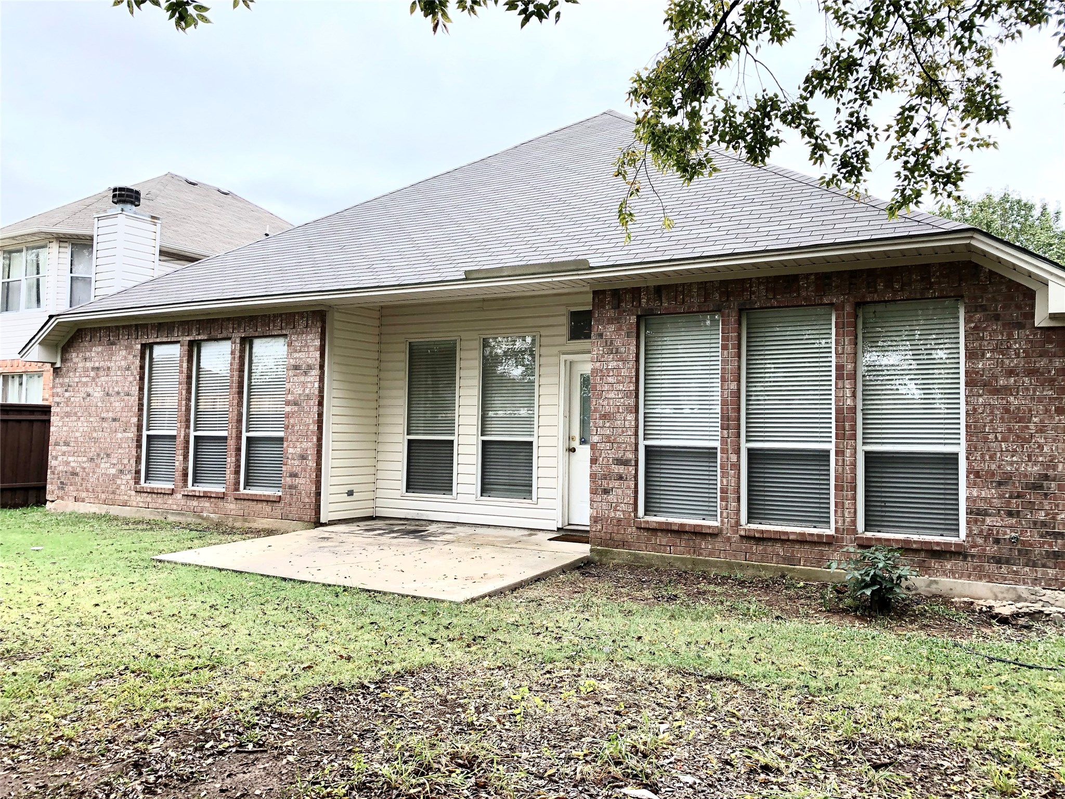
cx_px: 532
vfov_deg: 49.7
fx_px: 861
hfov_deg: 63.4
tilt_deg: +3.0
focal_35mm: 28
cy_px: 400
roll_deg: -0.6
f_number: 1.8
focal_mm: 4
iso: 25
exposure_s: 1/120
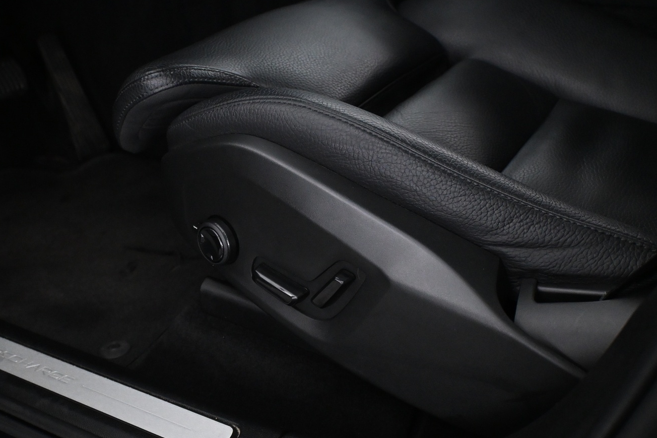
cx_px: 285
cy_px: 249
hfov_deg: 46.4
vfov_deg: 31.9
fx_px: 765
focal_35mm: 42
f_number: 4
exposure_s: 1/40
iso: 4500
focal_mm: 22.5
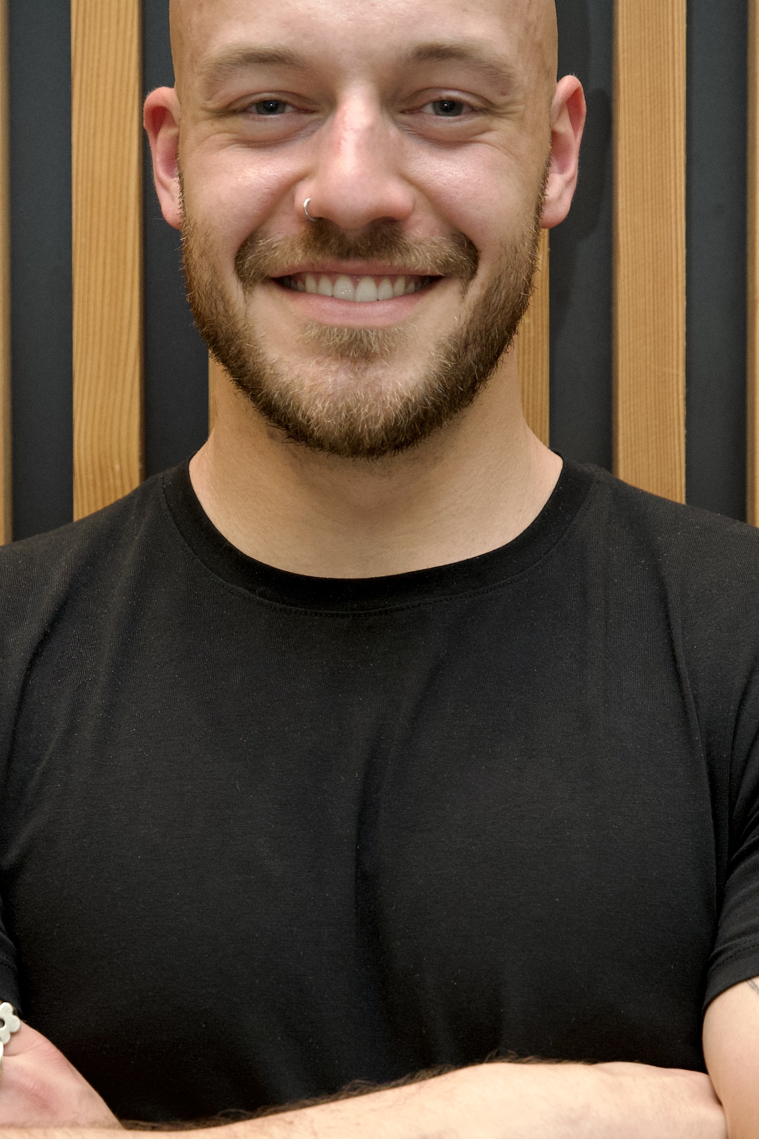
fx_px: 3035
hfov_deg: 14.3
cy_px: 590
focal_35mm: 96
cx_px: 338
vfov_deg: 21.2
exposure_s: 1/200
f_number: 3.2
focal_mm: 60
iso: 640
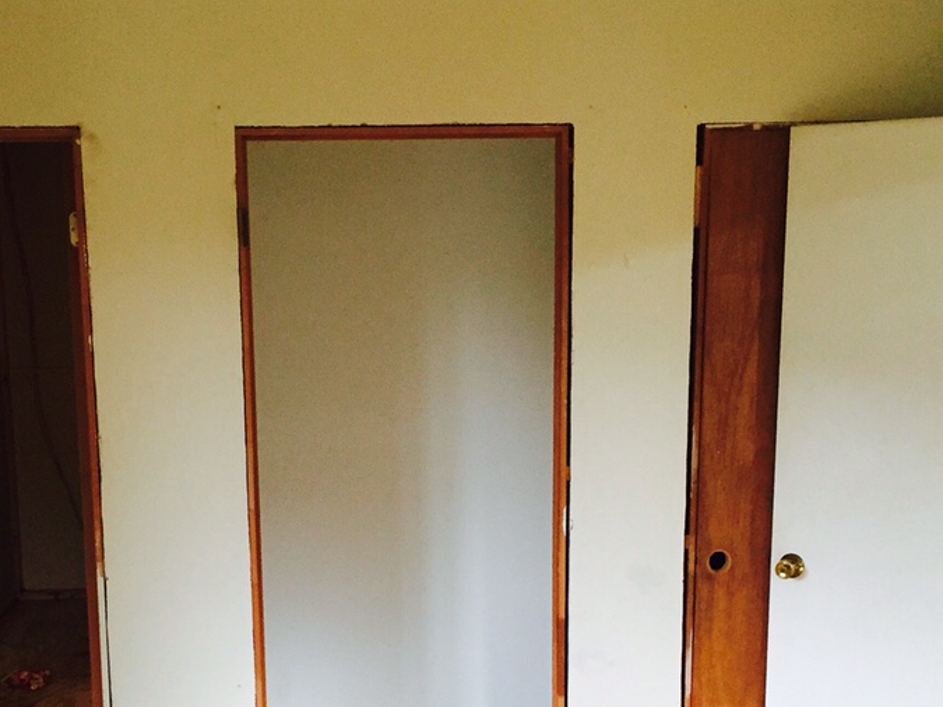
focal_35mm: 55
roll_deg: +0.3
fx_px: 1498
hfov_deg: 34.9
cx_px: 407
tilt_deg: -13.1
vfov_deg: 25.9
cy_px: 595
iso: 160
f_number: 2.2
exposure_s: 1/30
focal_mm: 4.15
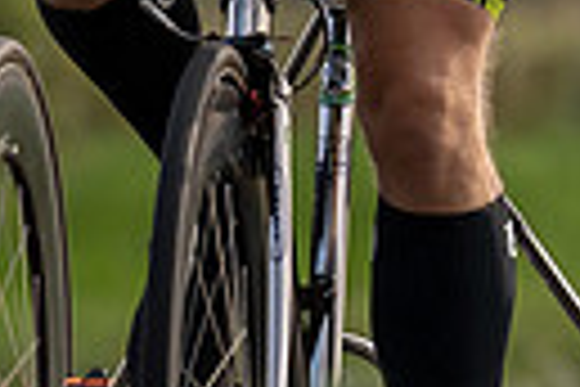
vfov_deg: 1.0
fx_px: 21926
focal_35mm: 1361
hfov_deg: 1.5
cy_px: -70
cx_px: 105
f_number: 4
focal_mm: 162
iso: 160
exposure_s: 1/1000
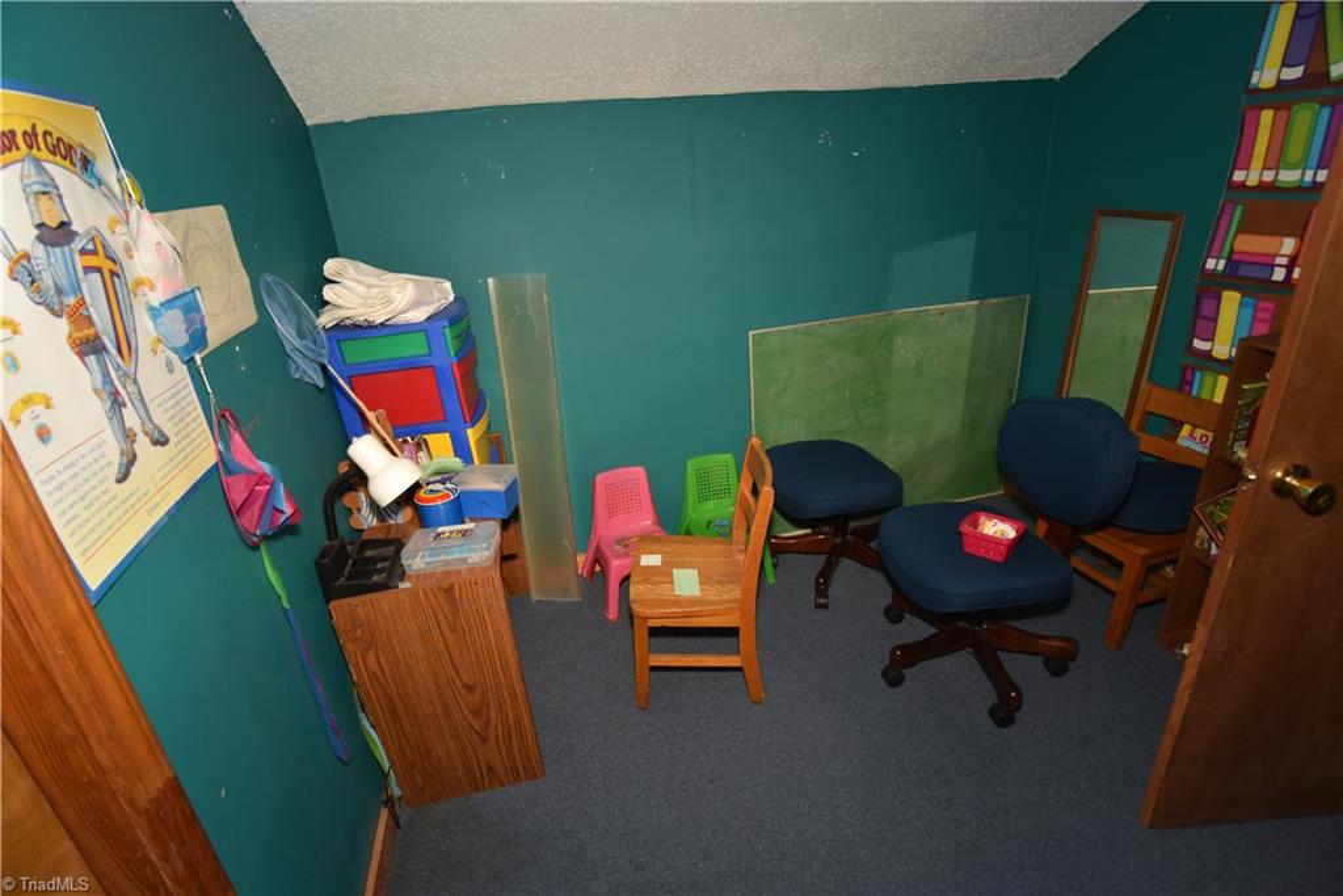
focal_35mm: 17
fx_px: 634
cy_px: 448
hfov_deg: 93.3
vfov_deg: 70.5
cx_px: 672
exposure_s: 1/60
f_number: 8
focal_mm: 17
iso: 1250
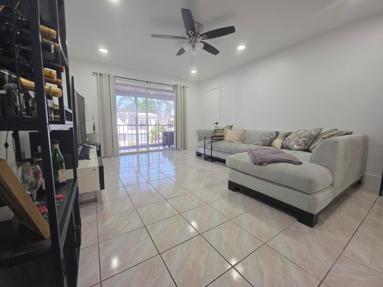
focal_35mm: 13
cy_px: 144
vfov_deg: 89.9
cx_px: 192
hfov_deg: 106.2
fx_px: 144
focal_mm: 2.2
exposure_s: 1/120
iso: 125
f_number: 1.9
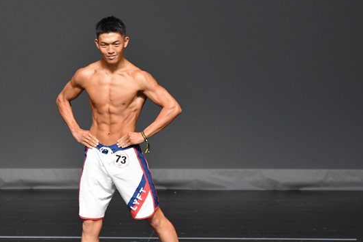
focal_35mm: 502
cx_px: 118
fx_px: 5060
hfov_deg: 4.1
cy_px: 160
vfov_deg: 2.7
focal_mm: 230
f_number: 5.6
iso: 2500
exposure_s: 1/400
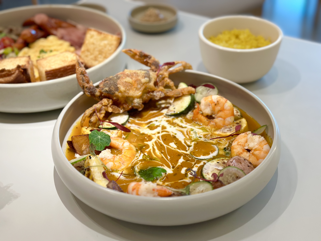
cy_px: 120
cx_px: 160
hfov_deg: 39.7
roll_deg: +0.7
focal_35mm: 48
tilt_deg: -35.2
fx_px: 445
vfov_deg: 30.3
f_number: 1.78
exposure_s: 1/120
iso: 200
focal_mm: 6.86
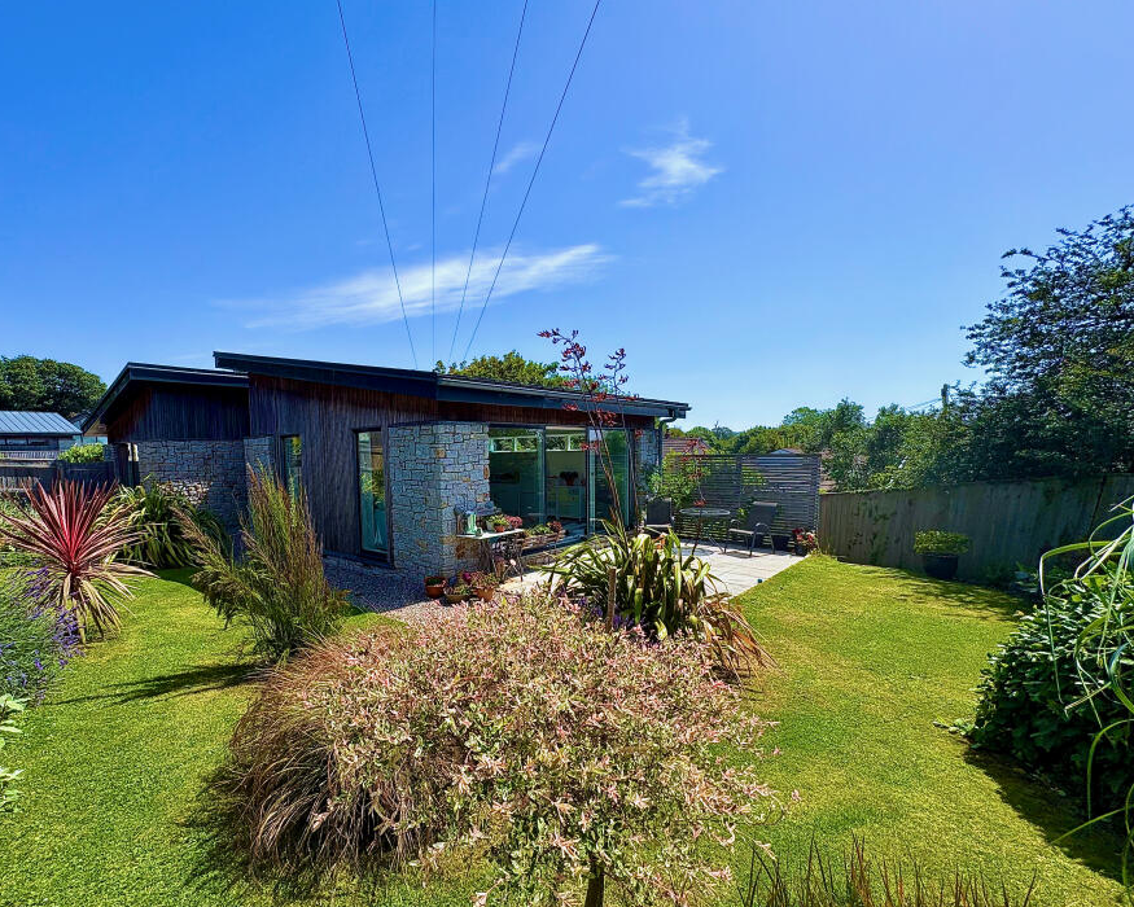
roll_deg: +1.8
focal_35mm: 16
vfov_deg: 80.2
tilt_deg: -4.2
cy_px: 494
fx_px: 537
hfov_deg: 92.7
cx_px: 502
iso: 50
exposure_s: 1/1748
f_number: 2.2
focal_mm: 2.22
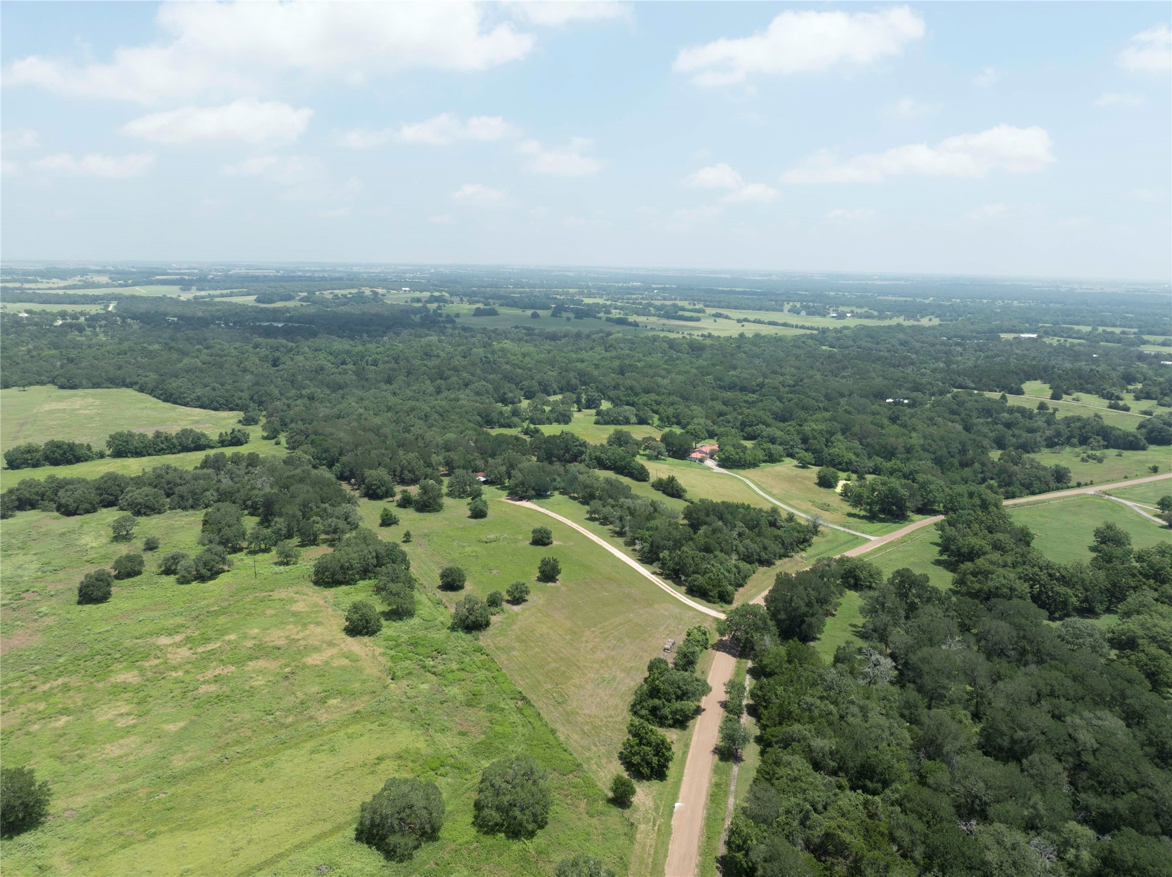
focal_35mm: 24
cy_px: 438
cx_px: 586
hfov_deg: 71.6
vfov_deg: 56.8
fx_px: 812
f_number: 2.8
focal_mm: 12.29
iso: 100
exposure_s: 1/1600
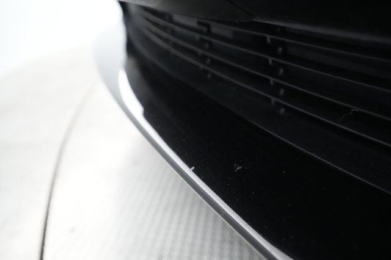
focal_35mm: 28
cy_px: 130
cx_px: 196
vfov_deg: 46.4
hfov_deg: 65.5
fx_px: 304
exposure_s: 1/100
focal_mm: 28
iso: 16000
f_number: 4.5
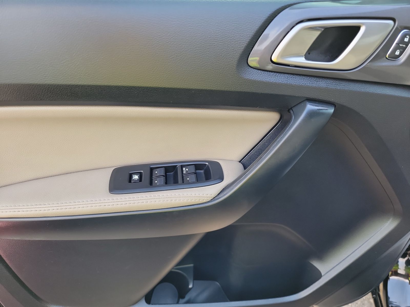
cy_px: 154
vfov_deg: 56.8
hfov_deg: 71.6
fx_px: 284
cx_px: 205
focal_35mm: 24
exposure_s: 1/59
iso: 94
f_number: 1.8
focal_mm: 6.7
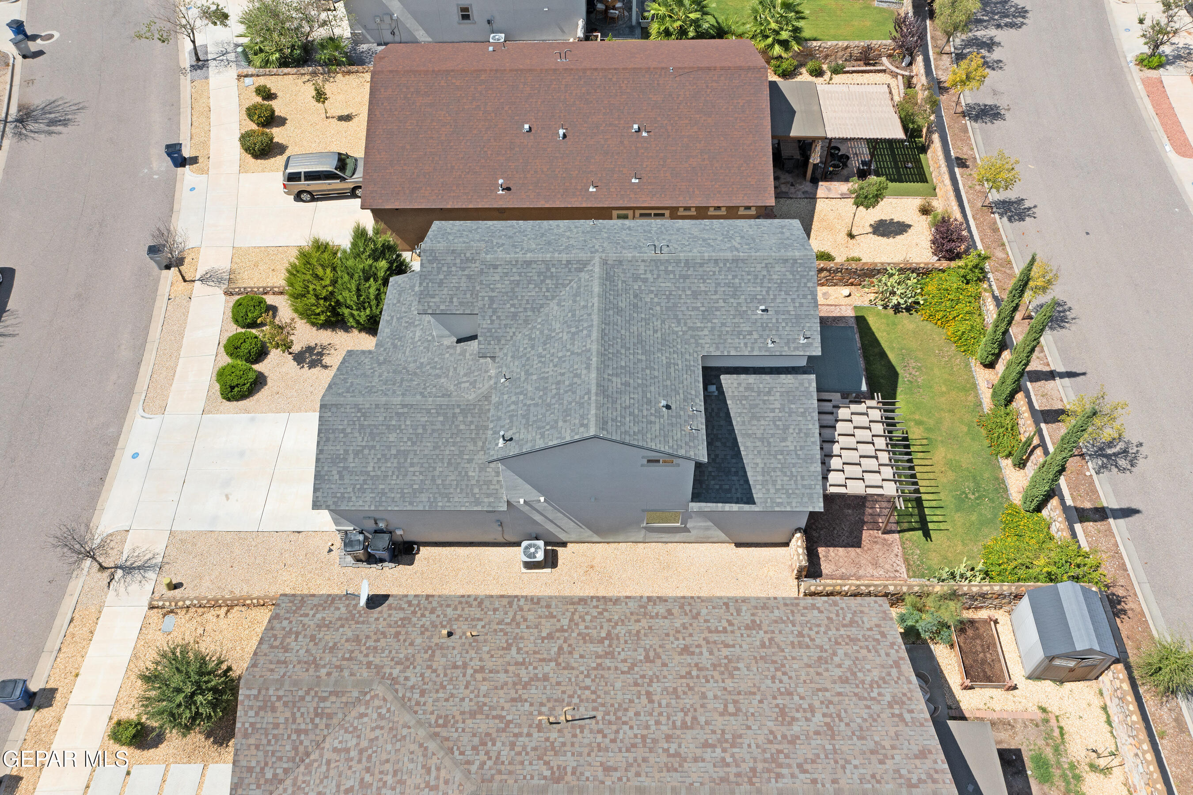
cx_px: 596
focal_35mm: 28
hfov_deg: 65.5
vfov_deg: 46.4
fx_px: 928
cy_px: 398
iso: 100
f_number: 6.3
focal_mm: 10.26
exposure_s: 1/500
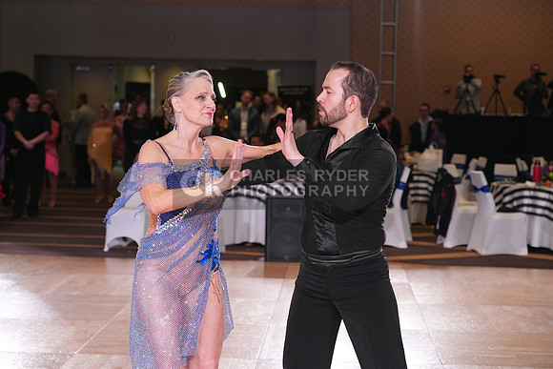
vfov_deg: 18.7
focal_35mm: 73
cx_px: 276
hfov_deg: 27.7
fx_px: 1122
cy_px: 184
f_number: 4
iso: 2500
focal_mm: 73
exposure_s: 1/500
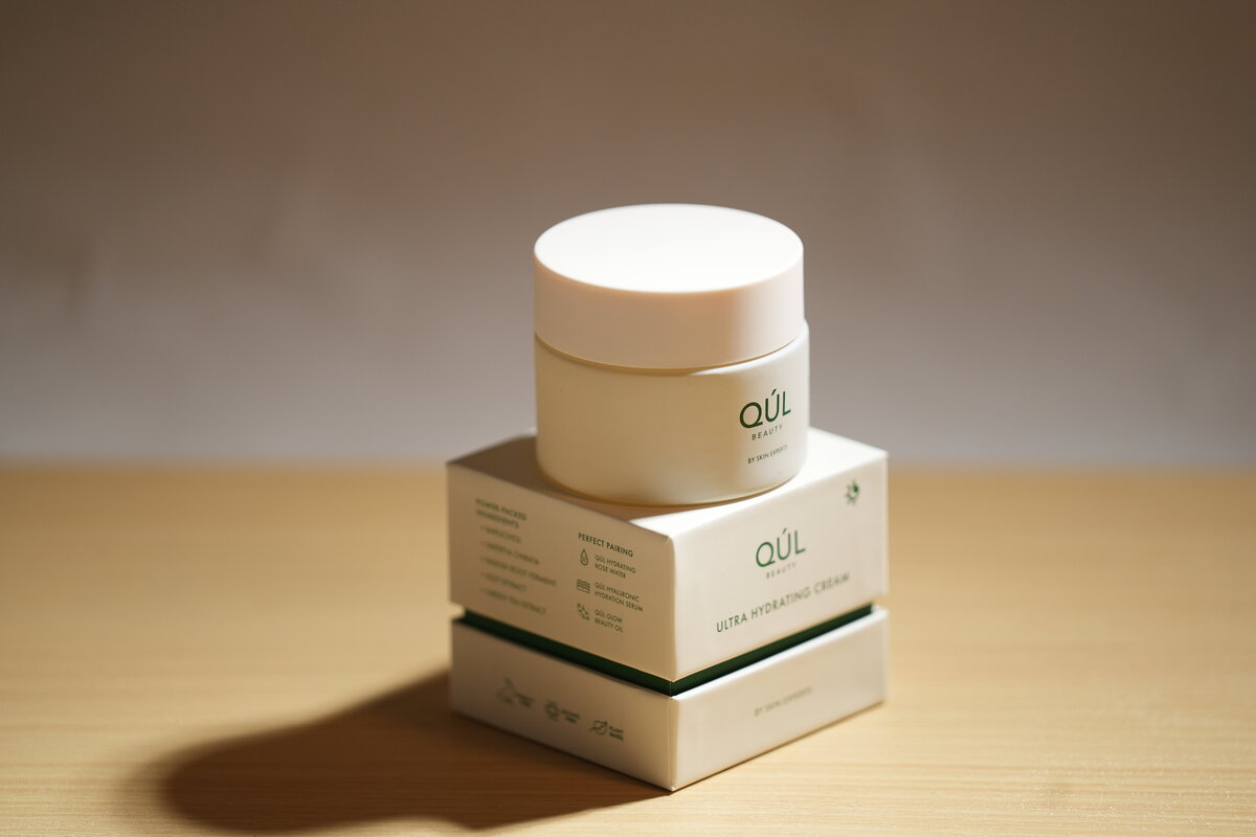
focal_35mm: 170
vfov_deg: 8.1
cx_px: 628
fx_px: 5931
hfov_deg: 12.1
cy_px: 418
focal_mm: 170
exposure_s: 1/1600
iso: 640
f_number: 2.8
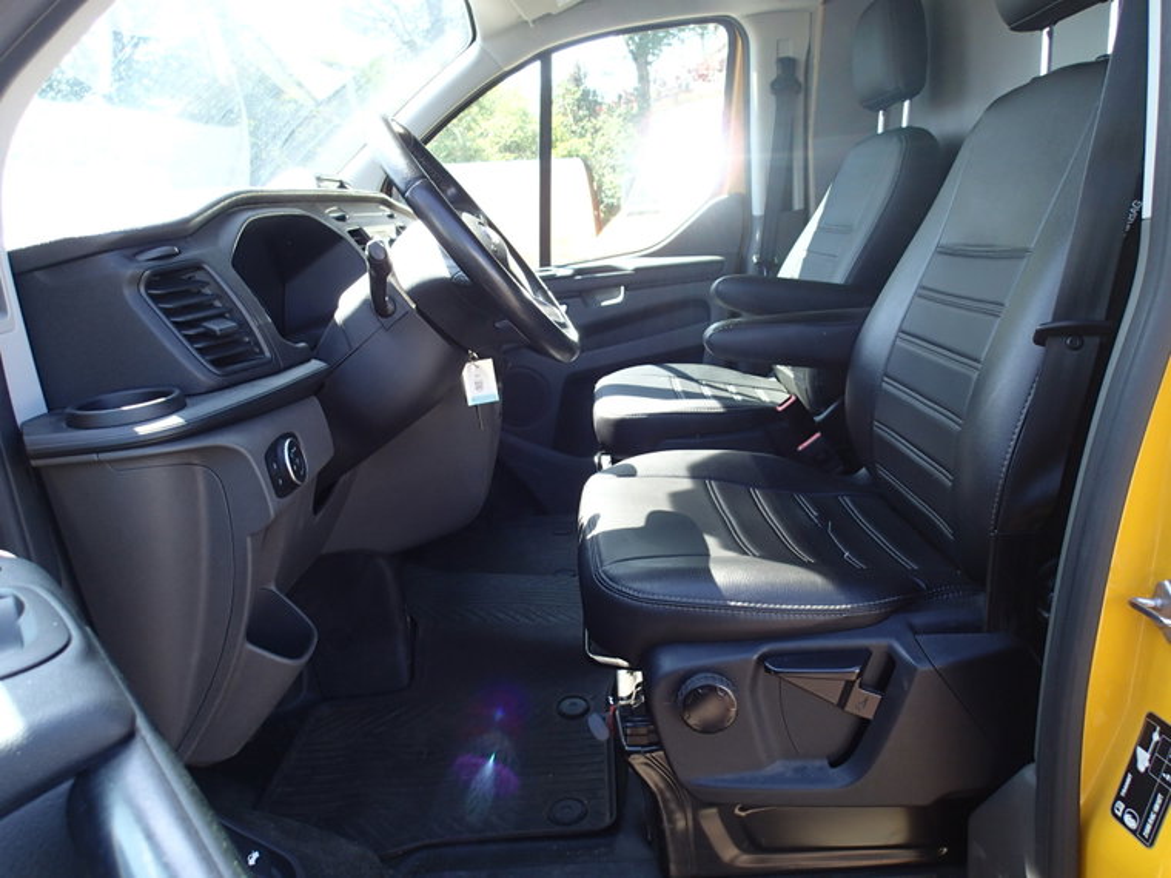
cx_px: 586
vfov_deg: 54.9
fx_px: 846
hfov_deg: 69.4
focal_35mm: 25
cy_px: 439
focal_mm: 4.5
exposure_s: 1/100
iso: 100
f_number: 2.8
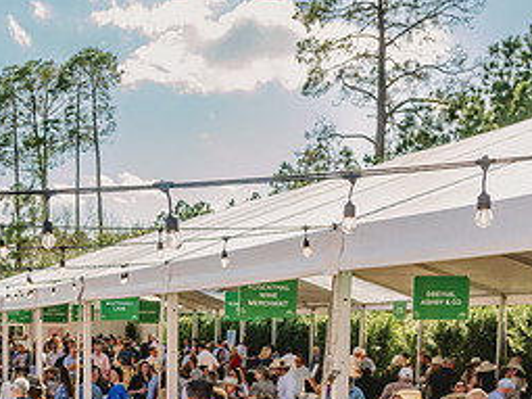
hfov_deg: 27.7
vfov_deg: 23.2
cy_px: 380
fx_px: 937
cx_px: -109
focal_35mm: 61
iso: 500
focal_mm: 24
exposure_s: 1/1250
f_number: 5.6
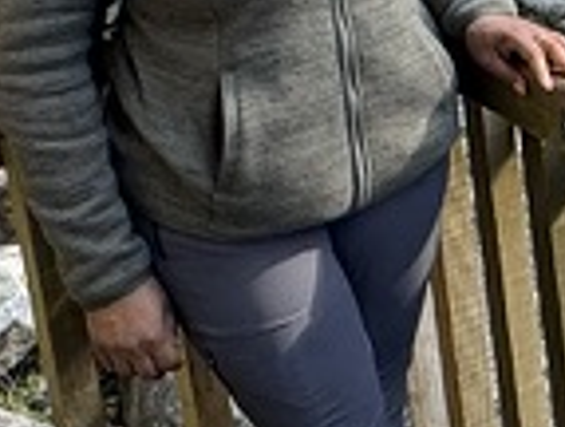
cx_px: 1000
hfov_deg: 16.5
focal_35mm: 100
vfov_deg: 13.9
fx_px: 1636
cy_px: -217
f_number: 2.2
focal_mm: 2.22
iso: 80
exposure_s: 1/99
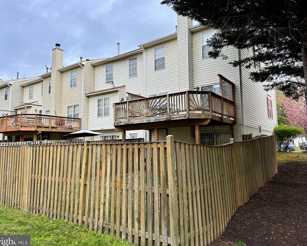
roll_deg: +0.4
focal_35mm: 26
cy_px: 121
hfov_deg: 66.0
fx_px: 236
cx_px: 159
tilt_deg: +6.8
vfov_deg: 54.9
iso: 80
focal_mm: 6.86
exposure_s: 1/694
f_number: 1.78
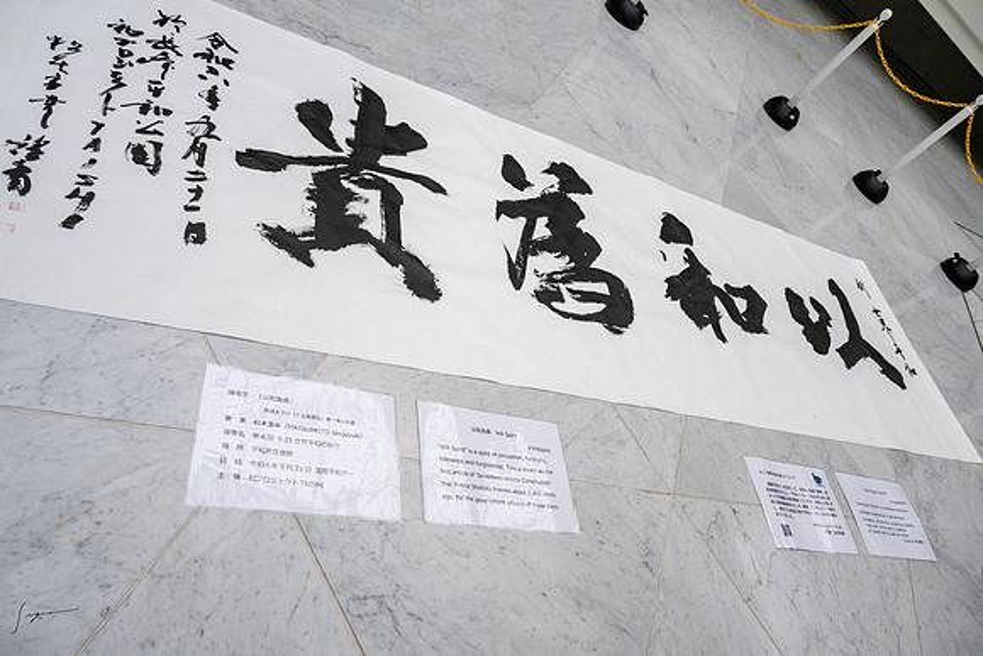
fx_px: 655
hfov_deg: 73.7
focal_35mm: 24
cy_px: 328
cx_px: 492
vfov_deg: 53.2
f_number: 8
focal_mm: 24
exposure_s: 1/200
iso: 640
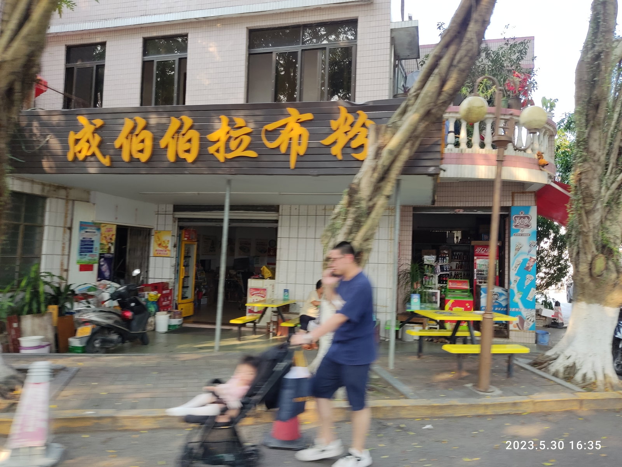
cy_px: 234
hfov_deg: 69.4
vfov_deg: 54.9
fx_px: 449
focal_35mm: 25
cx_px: 311
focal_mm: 4.71
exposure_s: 1/100
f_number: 1.79
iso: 56
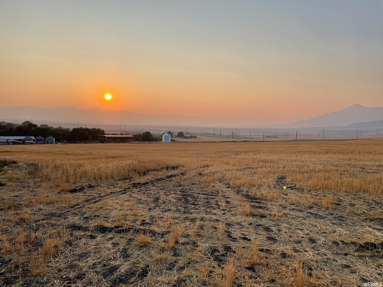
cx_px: 192
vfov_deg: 53.1
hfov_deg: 67.3
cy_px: 144
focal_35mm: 26
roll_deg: -1.5
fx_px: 288
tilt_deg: -4.2
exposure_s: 1/2020
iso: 32
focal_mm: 4.2
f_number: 1.6
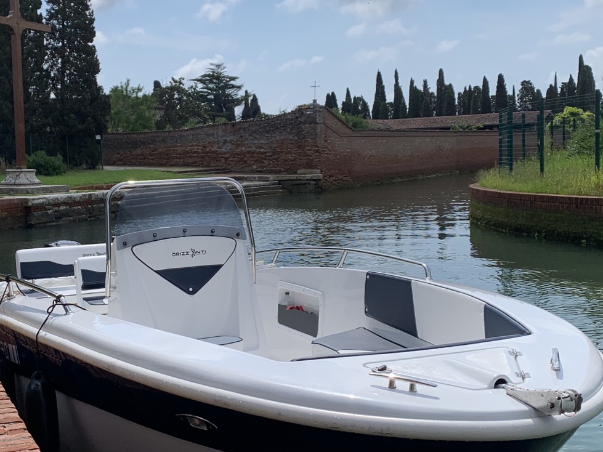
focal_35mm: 51
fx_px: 888
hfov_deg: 37.2
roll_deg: +1.6
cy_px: 237
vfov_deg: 28.6
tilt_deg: -7.9
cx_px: 216
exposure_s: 1/4673
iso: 25
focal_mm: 4.25
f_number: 1.8
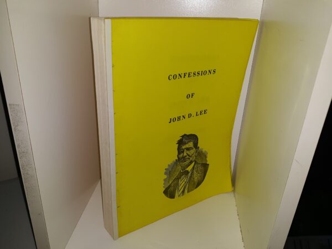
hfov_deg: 63.4
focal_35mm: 28
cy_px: 124
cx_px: 166
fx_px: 269
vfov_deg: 49.7
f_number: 1.7
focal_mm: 3.7
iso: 40
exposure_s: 1/152
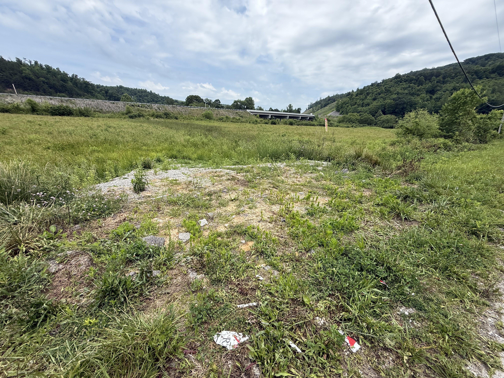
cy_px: 189
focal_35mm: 14
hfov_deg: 102.1
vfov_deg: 85.7
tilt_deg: -19.7
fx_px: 204
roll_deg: -2.6
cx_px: 252
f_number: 2.2
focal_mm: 2.22
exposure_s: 1/1235
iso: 50
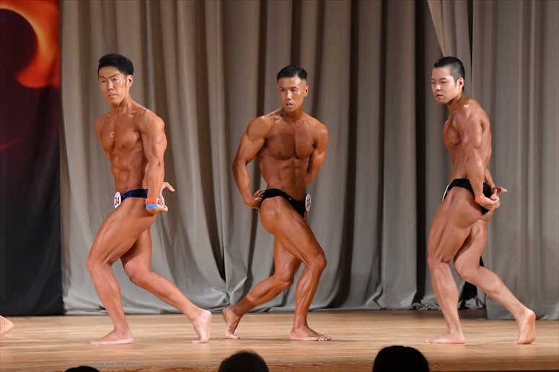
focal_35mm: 240
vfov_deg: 5.7
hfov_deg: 8.6
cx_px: 280
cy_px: 186
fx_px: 3725
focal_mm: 160
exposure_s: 1/400
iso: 5000
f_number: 5.6
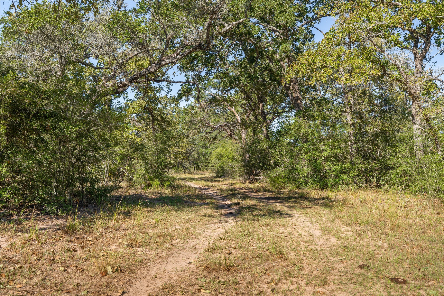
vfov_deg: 38.4
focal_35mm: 34
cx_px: 222
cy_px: 148
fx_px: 425
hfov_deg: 55.1
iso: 320
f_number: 8
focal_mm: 34.5
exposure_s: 1/200
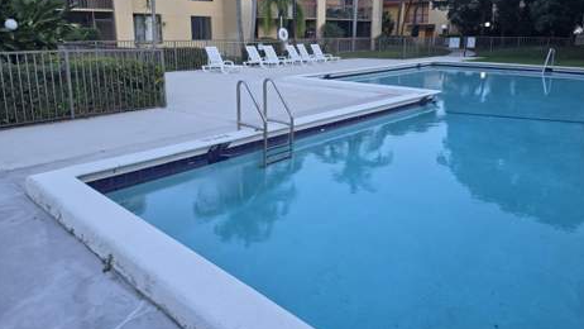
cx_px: 297
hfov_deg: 71.9
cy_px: 107
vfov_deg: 43.7
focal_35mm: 26
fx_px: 403
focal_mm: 6.5
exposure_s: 1/120
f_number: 1.4
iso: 100
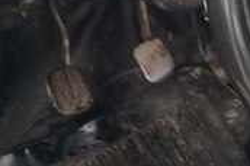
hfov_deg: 15.7
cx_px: 328
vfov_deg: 10.6
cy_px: -78
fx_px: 860
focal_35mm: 124
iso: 50
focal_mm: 3.3
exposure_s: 1/33
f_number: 2.2
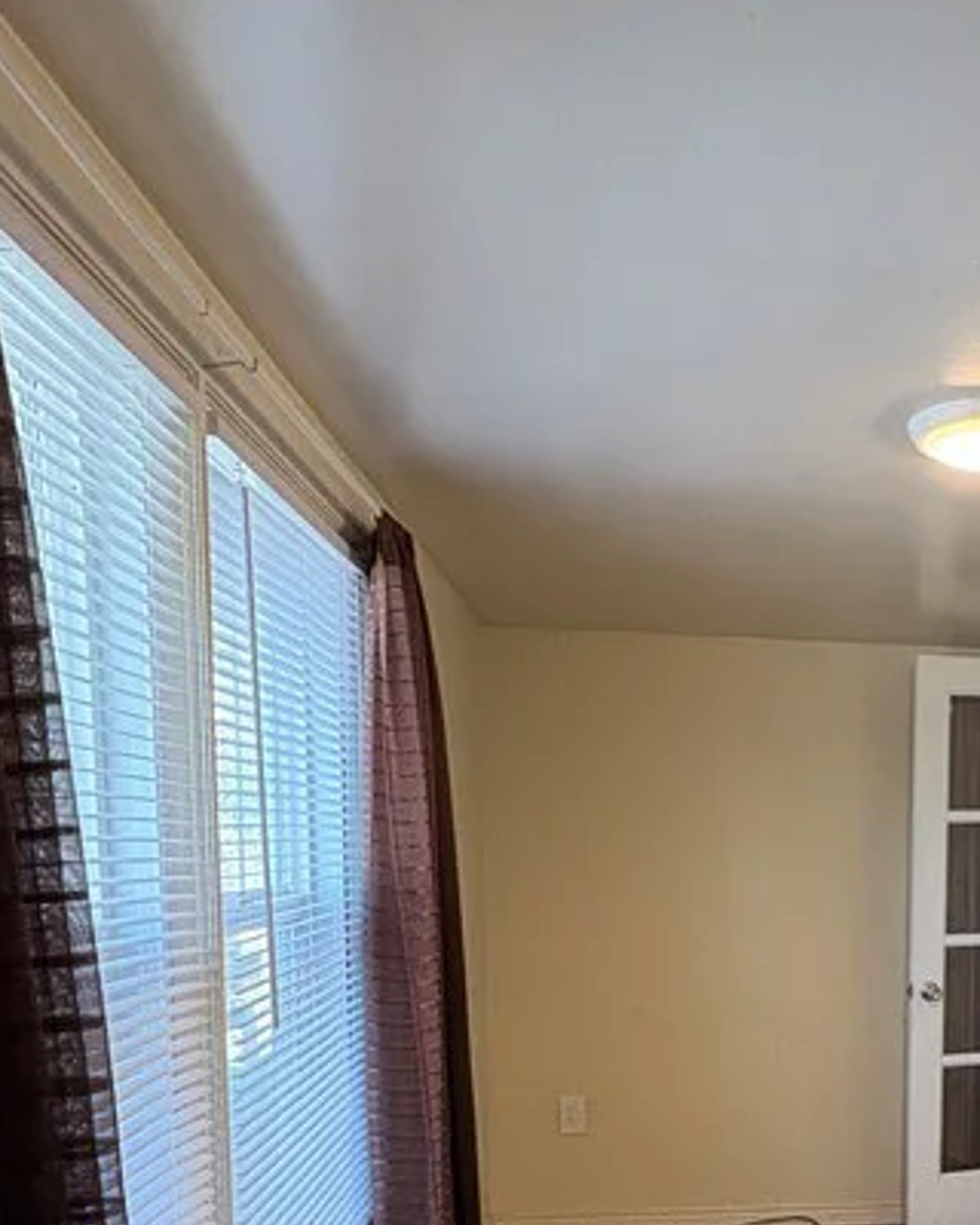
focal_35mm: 35
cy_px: 989
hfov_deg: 39.4
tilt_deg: -5.9
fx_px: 1269
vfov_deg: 48.5
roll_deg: -0.9
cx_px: 870
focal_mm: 2.22
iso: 400
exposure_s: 1/120
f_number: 2.2
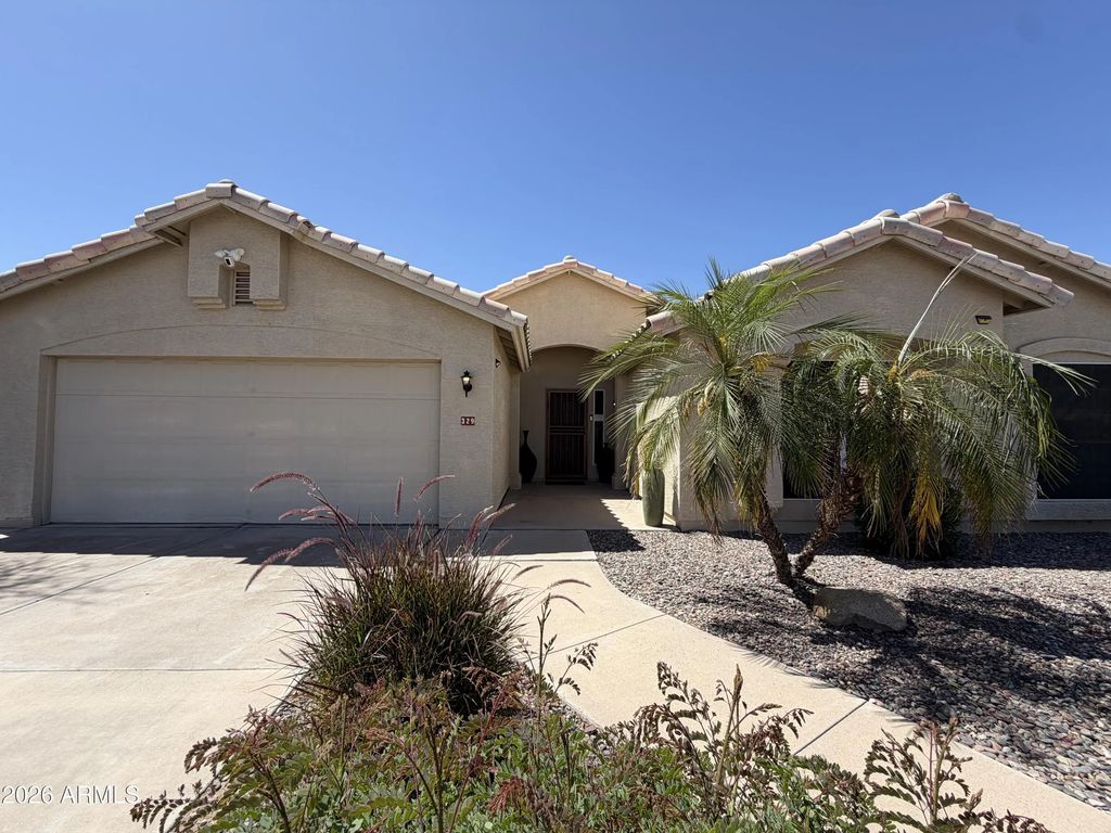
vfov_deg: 85.7
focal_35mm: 14
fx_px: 449
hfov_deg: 102.1
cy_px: 416
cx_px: 556
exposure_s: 1/770
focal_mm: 2.22
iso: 25
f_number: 2.2
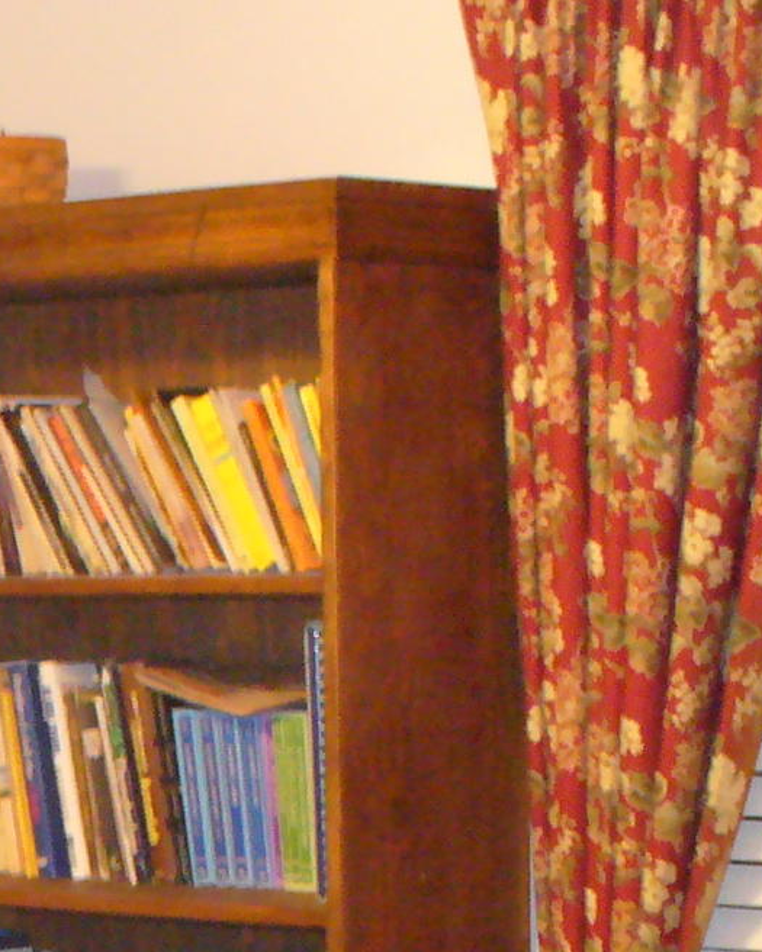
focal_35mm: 141
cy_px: 1103
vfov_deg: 13.3
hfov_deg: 10.6
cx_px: -383
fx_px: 3974
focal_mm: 6.1
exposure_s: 1/8
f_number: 2.8
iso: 250
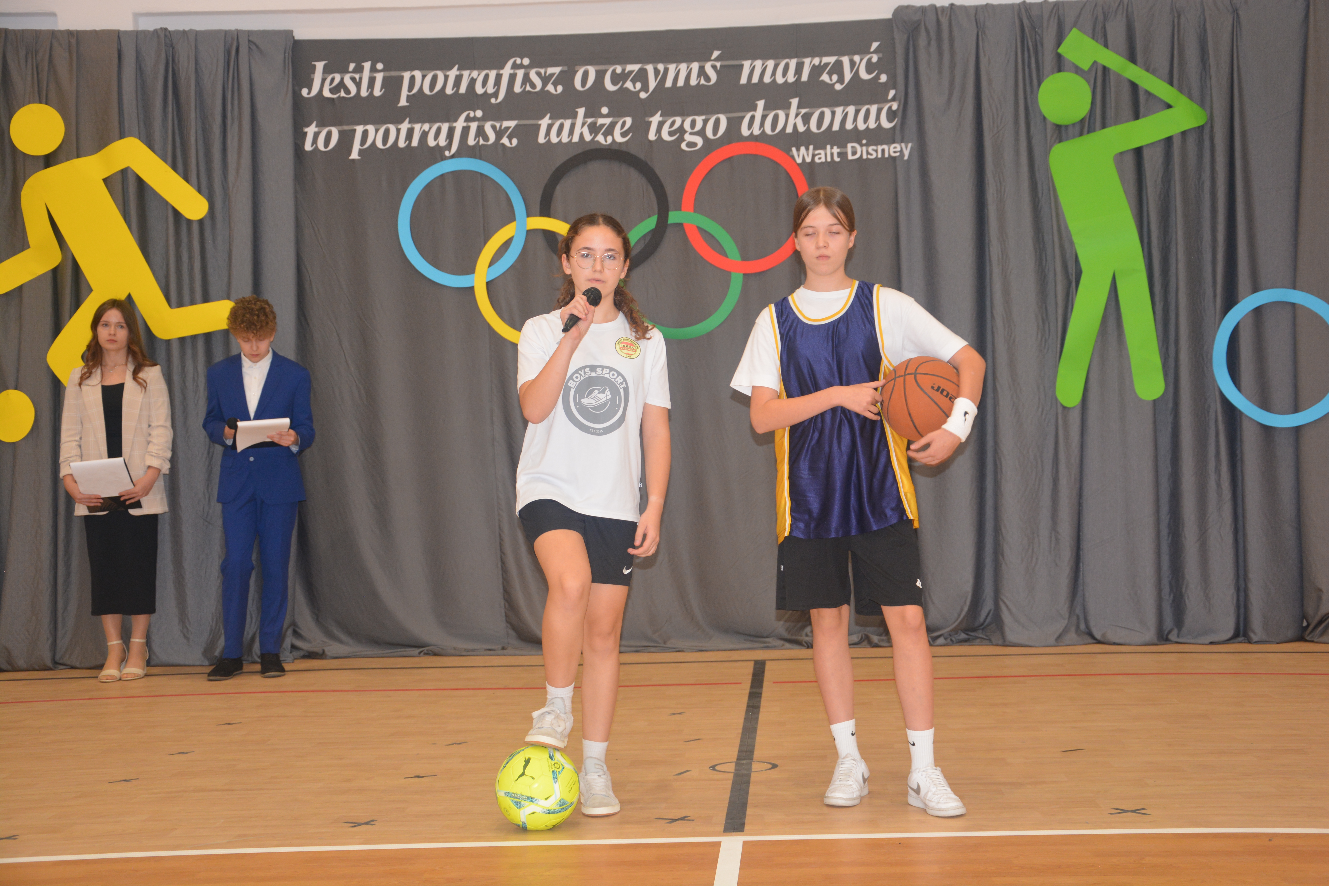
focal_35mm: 52
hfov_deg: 37.9
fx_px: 1938
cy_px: 443
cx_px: 664
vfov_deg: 25.8
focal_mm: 35
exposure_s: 1/60
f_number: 4.5
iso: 560
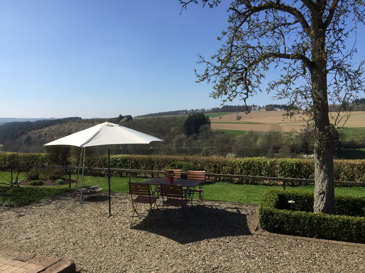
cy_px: 136
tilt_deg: -1.8
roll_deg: +0.2
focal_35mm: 29
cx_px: 182
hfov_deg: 61.7
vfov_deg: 48.2
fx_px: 306
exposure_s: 1/2475
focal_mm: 4.15
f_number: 2.2
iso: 32
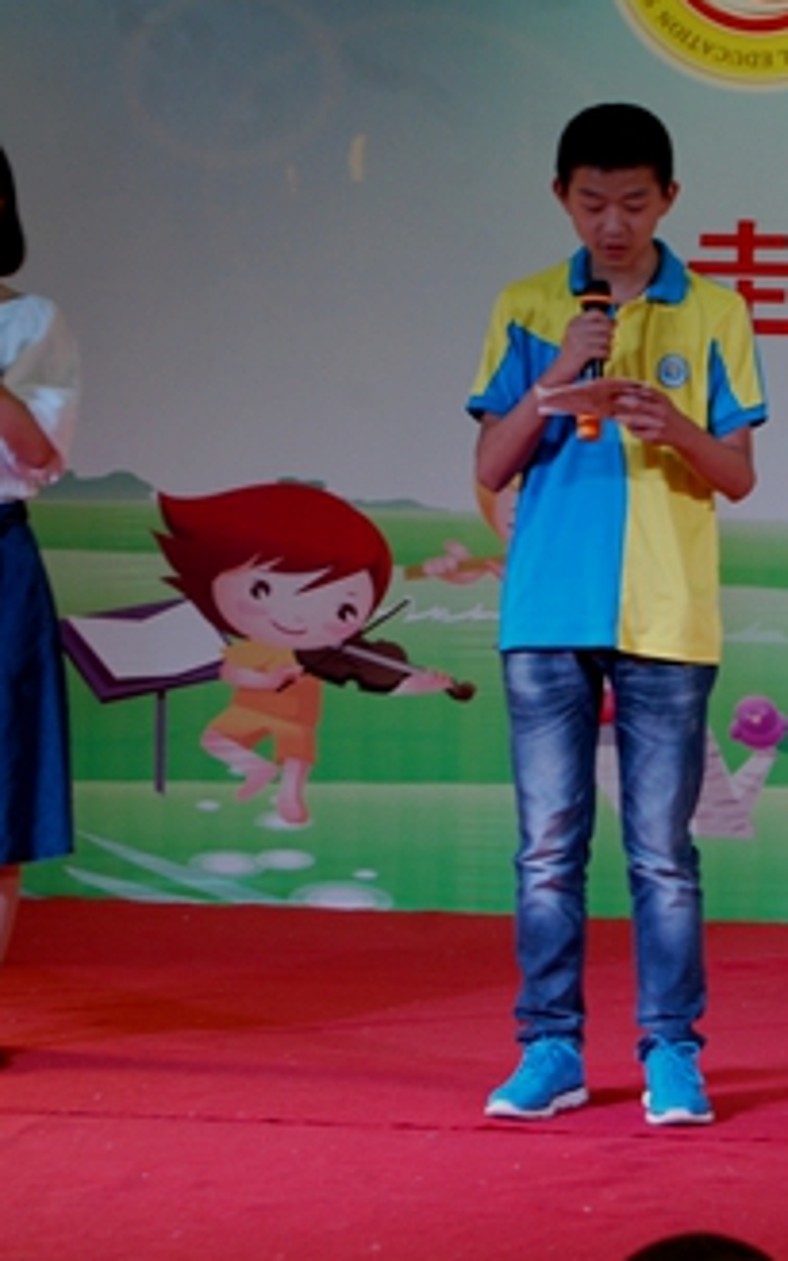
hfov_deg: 10.8
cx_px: 530
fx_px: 4158
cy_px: 634
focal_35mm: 121
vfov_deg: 17.2
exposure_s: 1/30
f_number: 5.6
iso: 400
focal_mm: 52
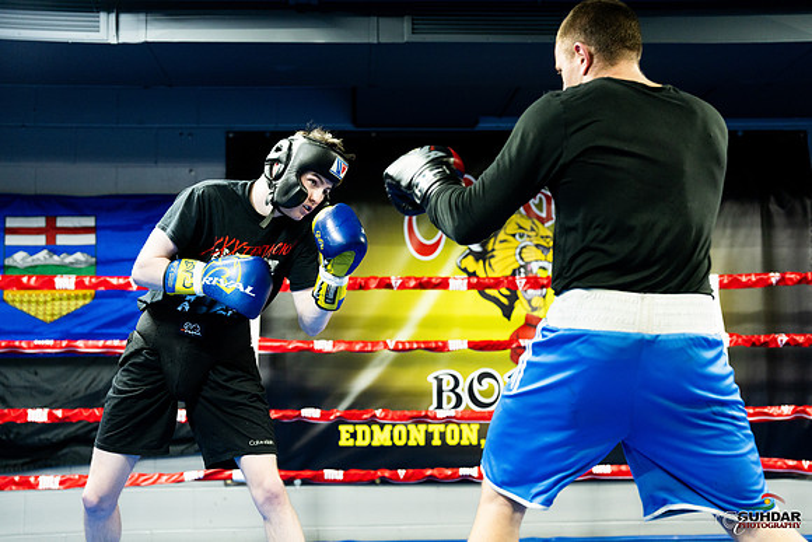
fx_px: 1128
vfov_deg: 27.0
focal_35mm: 50
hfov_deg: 39.6
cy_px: 271
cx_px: 406
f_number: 2.5
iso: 3200
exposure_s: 1/400
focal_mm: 50
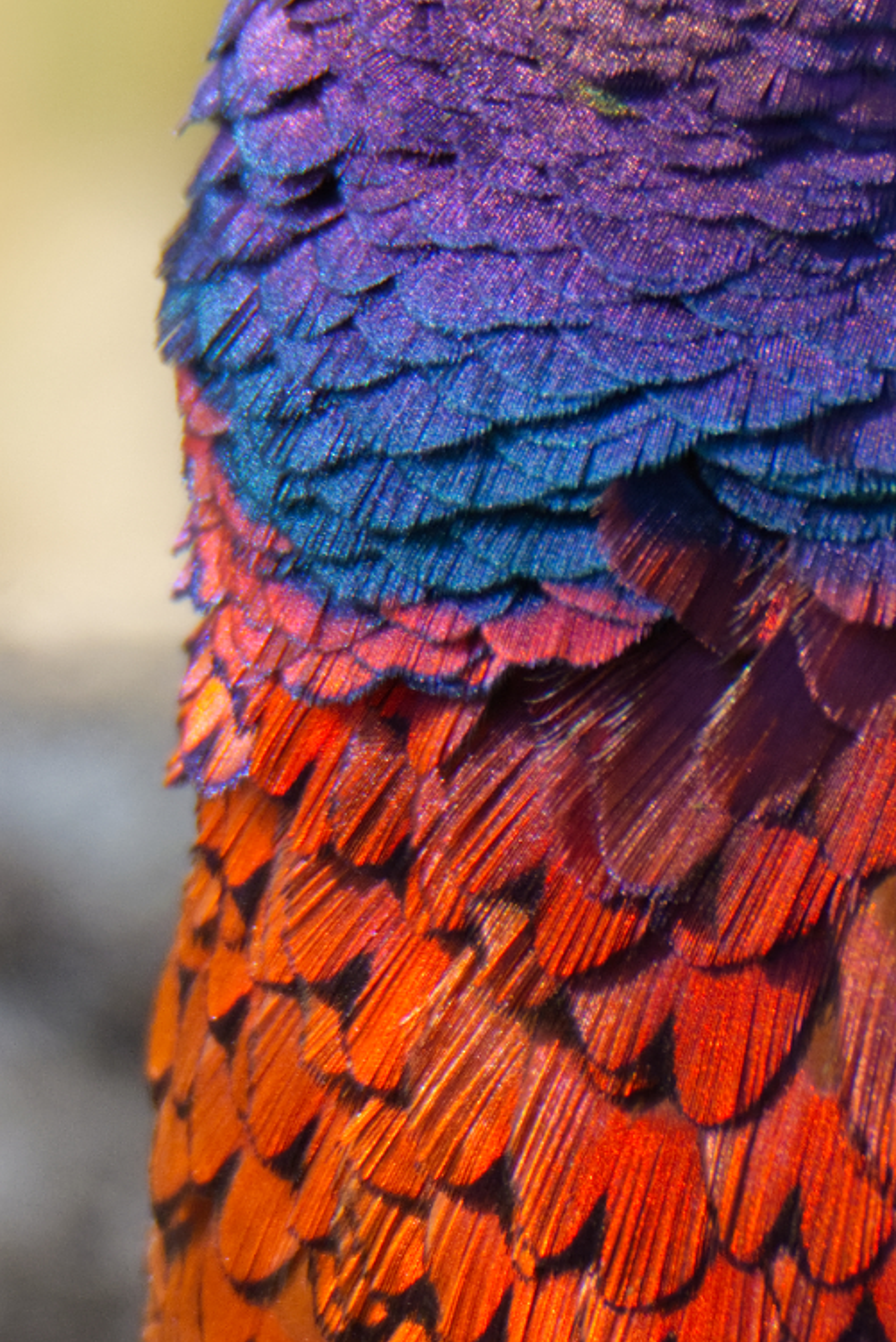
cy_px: 523
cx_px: 1103
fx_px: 107238
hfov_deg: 0.5
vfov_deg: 0.7
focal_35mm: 2874
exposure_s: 1/800
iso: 800
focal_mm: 600
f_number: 7.1
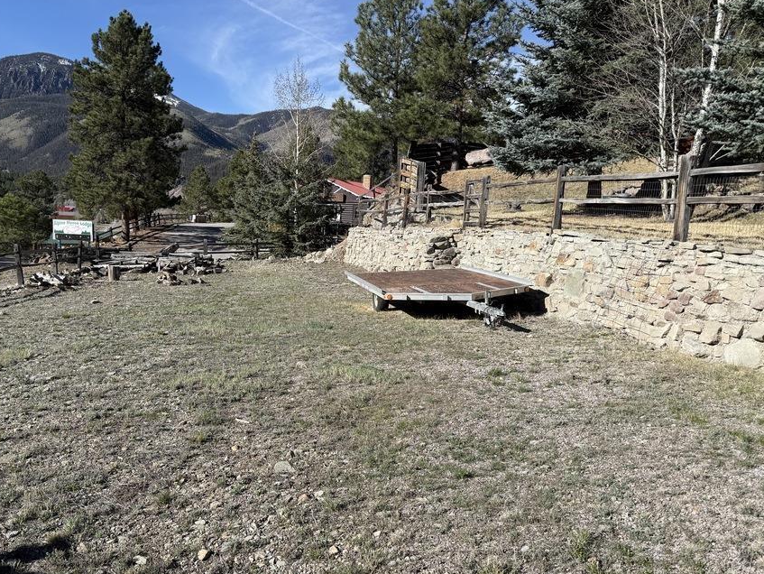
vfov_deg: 48.2
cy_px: 306
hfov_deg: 61.3
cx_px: 318
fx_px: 640
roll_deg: -2.5
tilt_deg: -8.0
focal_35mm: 29
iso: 80
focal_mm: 6.76
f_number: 1.78
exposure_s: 1/4673
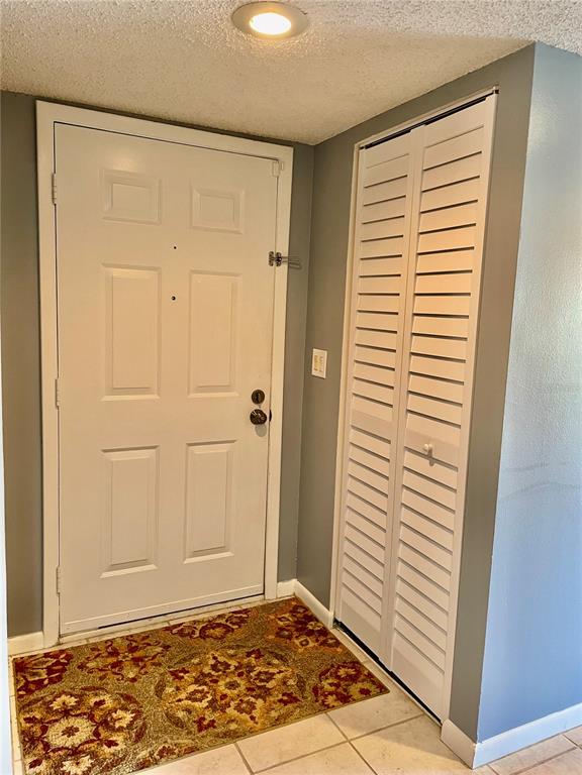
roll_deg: -1.7
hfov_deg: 53.1
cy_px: 388
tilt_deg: -6.2
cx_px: 291
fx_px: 583
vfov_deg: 67.3
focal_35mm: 26
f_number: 1.6
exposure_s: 1/60
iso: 160
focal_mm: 4.2
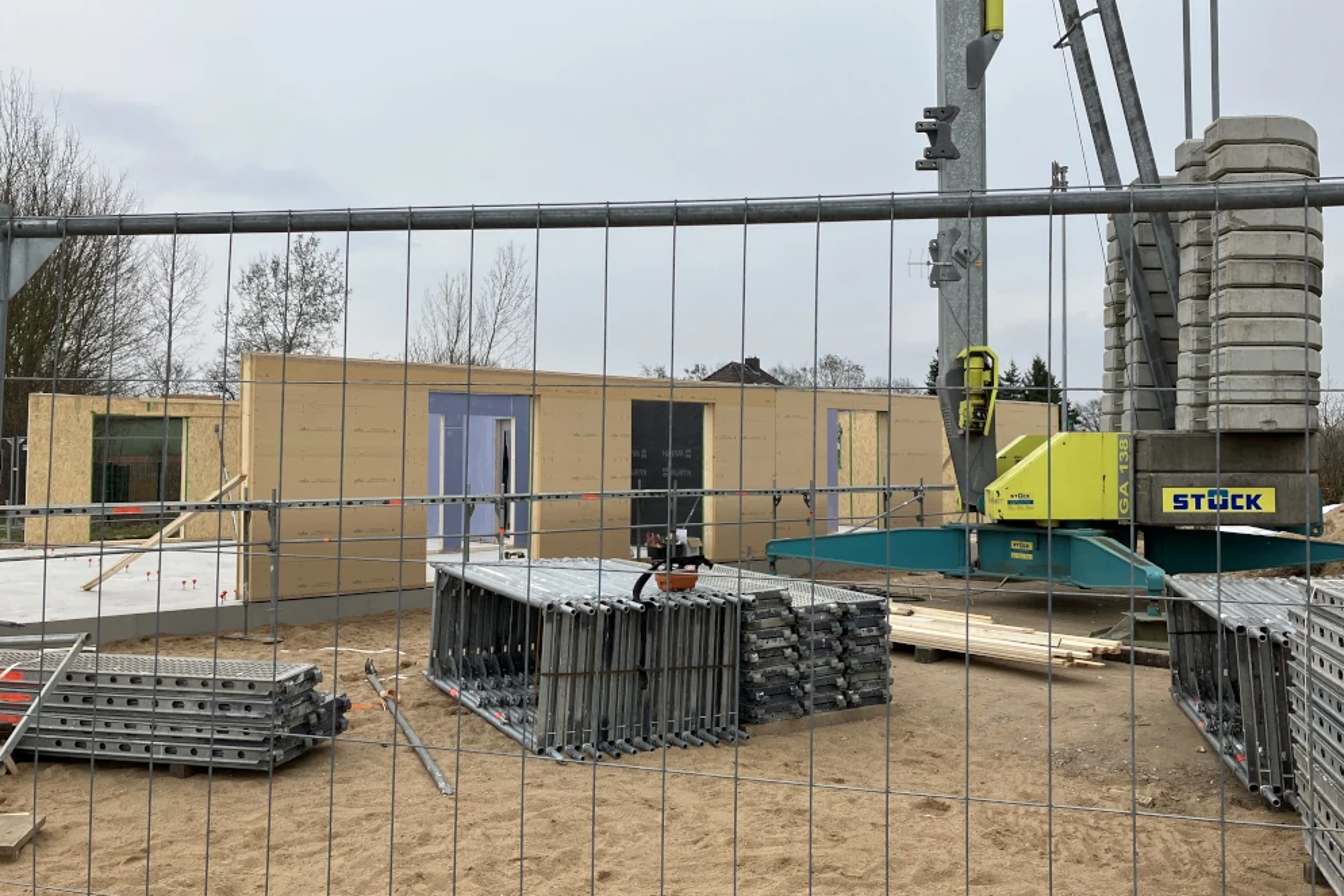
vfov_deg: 43.6
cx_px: 686
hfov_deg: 61.9
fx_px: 1120
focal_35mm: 30
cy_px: 430
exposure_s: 1/1567
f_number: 1.8
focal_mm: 3.99
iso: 32
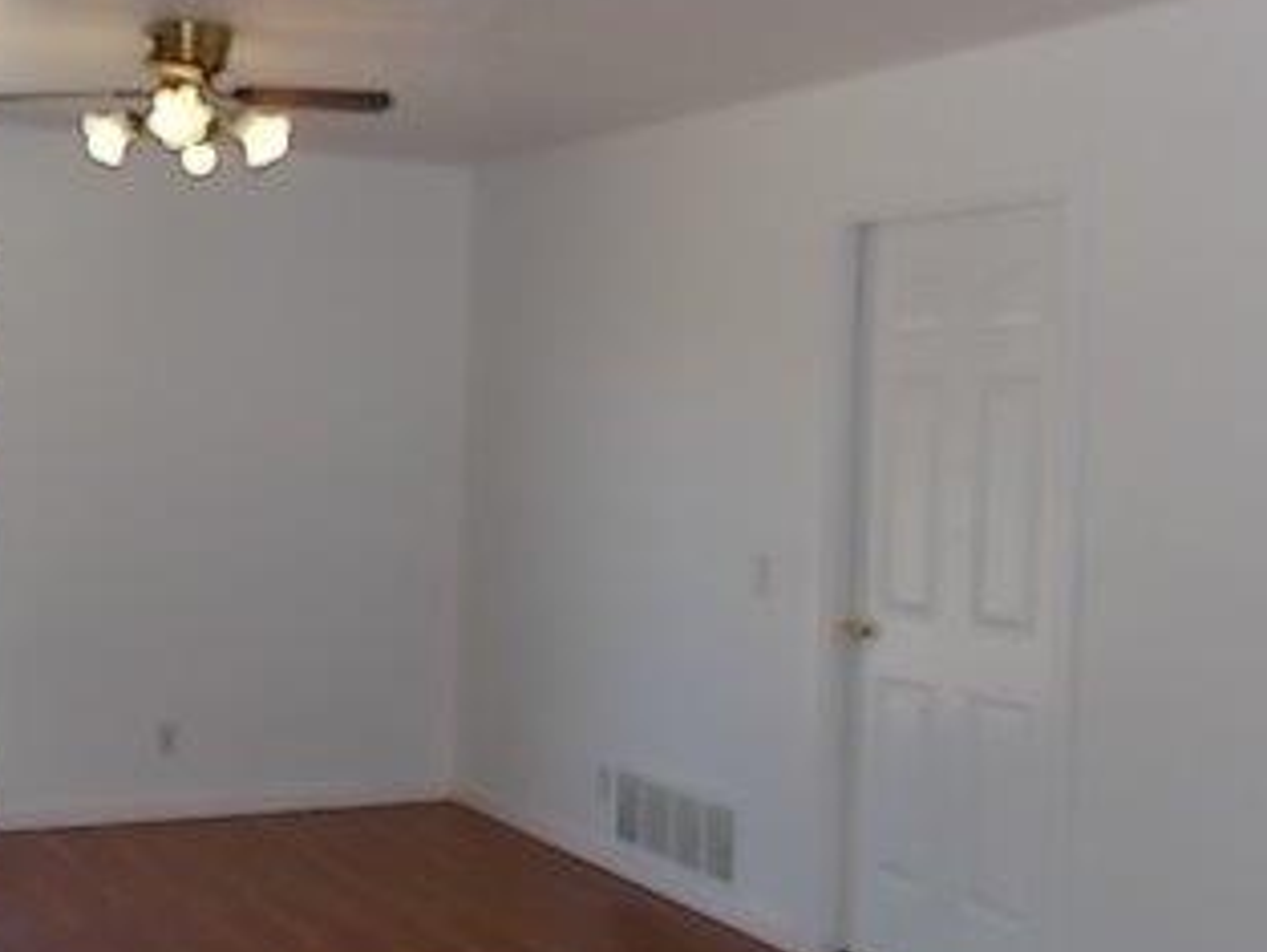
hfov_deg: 38.9
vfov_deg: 30.9
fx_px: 1721
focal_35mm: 47
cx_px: 263
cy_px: 421
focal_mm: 4
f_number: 3.1
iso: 80
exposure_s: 1/125
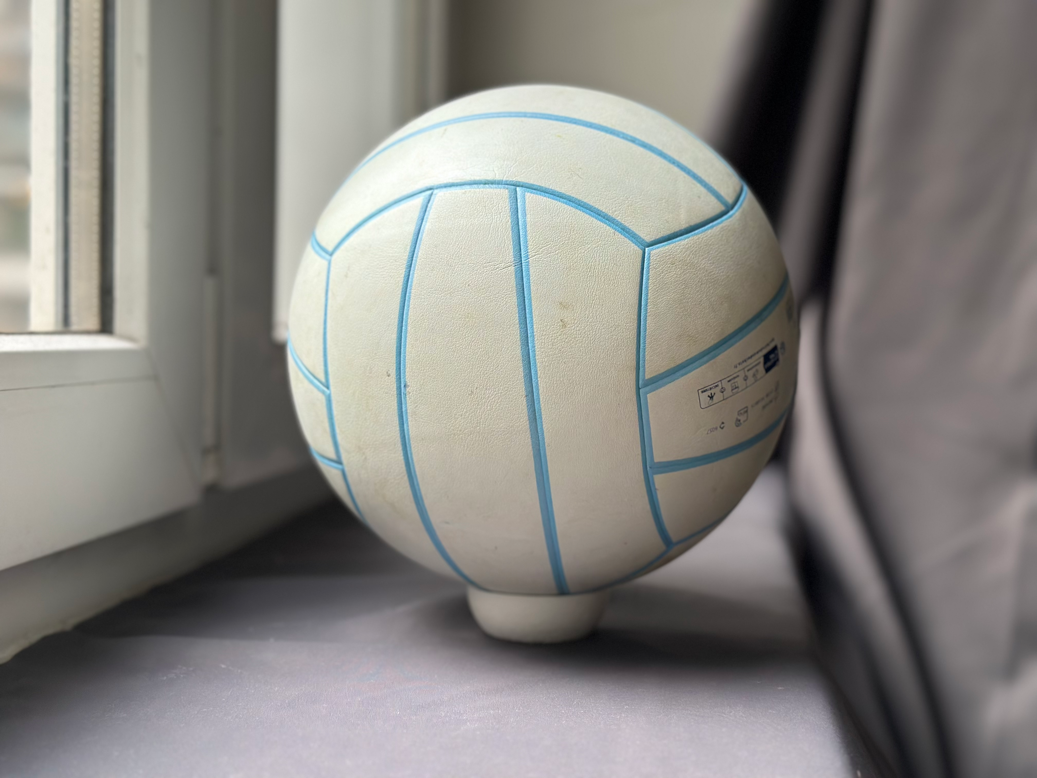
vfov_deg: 30.3
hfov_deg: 39.7
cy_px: 389
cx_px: 518
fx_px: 1438
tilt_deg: -2.5
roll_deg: -1.6
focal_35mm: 48
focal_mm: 6.86
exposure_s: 1/60
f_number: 1.78
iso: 200
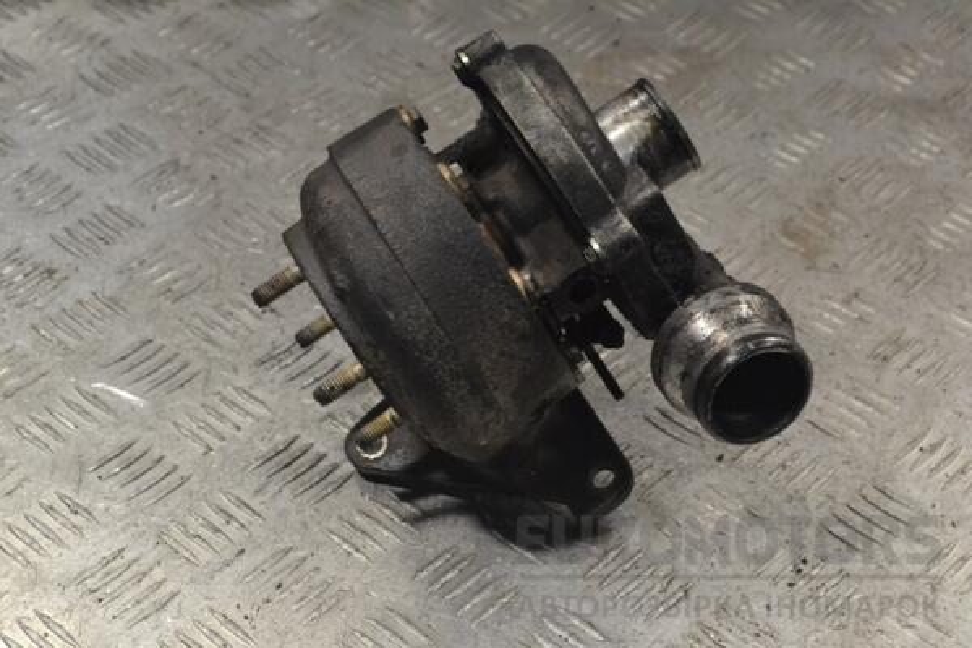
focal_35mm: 82
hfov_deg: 24.6
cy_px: 324
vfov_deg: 16.6
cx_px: 486
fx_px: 2227
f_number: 9
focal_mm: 55
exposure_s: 1/320
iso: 3200
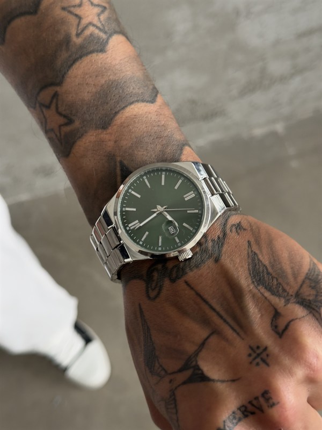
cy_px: 215
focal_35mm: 48
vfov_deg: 39.7
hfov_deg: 30.3
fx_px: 595
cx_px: 161
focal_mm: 6.76
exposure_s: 1/60
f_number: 1.78
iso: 200
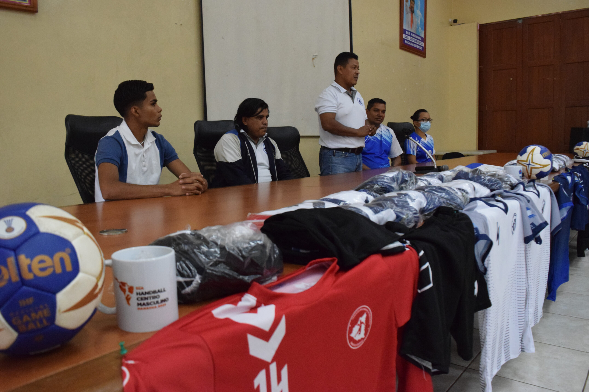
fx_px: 442
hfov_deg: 67.4
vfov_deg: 47.9
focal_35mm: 27
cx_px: 294
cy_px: 196
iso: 5000
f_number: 5.6
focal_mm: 18
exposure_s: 1/250
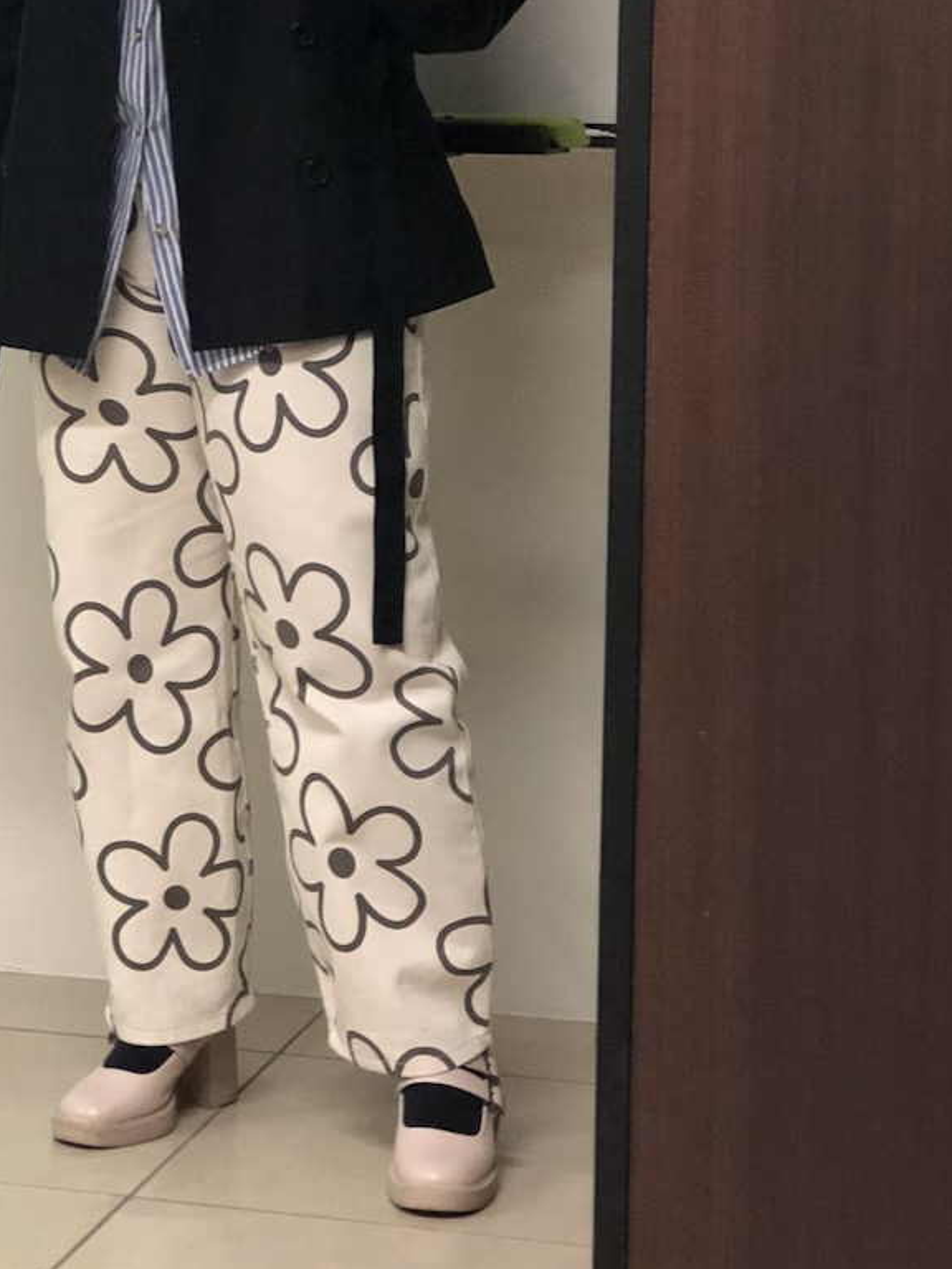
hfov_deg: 15.5
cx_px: 233
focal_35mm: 95
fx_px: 3484
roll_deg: -1.5
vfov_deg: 20.4
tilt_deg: -2.5
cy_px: 258
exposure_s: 1/60
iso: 640
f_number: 2.8
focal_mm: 6.6
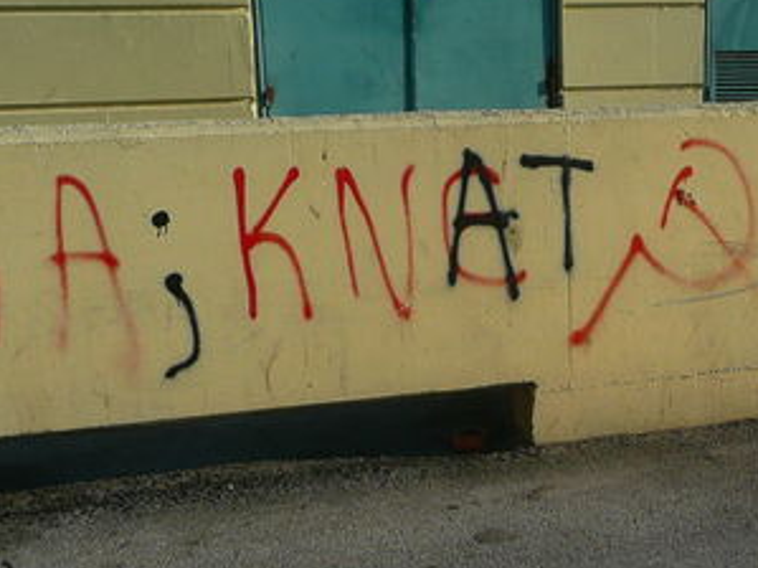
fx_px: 1291
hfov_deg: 31.3
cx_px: 672
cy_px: 318
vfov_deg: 24.8
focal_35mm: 59
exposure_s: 1/800
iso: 100
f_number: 3.3
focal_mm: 4.6
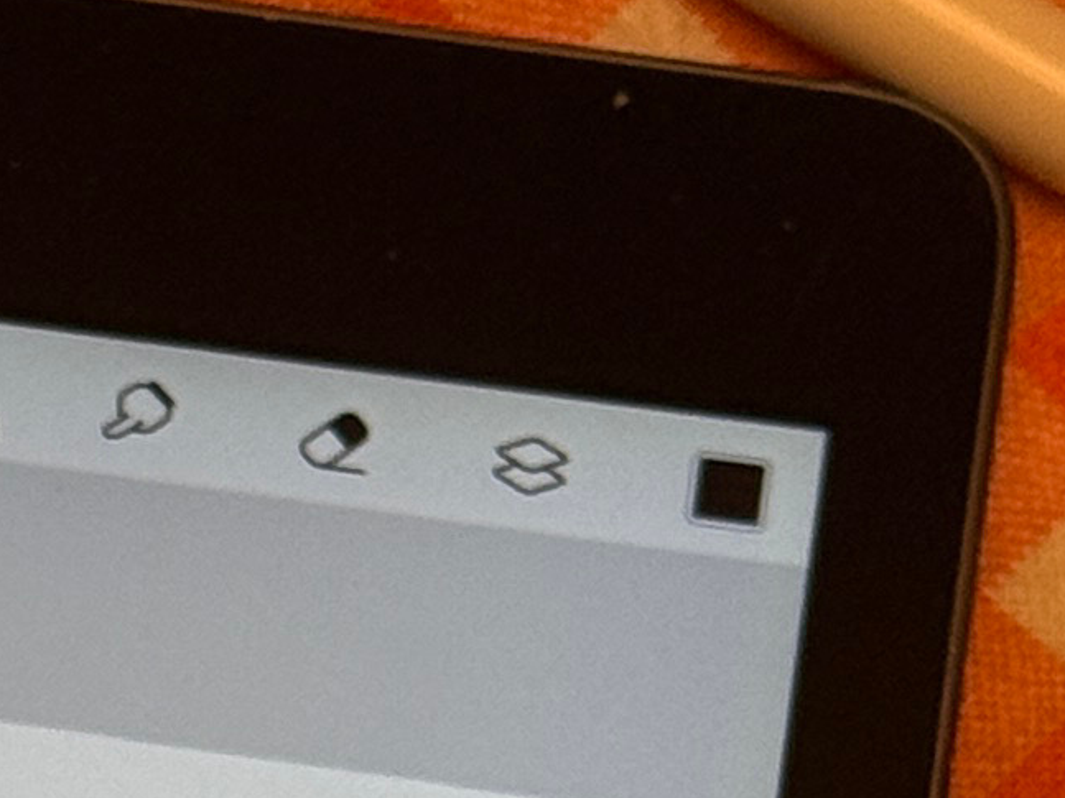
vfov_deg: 4.9
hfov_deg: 6.5
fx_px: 9197
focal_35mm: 299
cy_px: 1675
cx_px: -787
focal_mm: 6.76
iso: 64
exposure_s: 1/50
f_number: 1.78
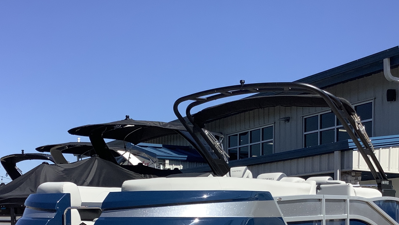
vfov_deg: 19.9
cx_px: 211
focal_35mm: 59
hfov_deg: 35.4
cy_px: 217
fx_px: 624
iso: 25
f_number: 2.4
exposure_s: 1/1597
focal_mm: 3.3
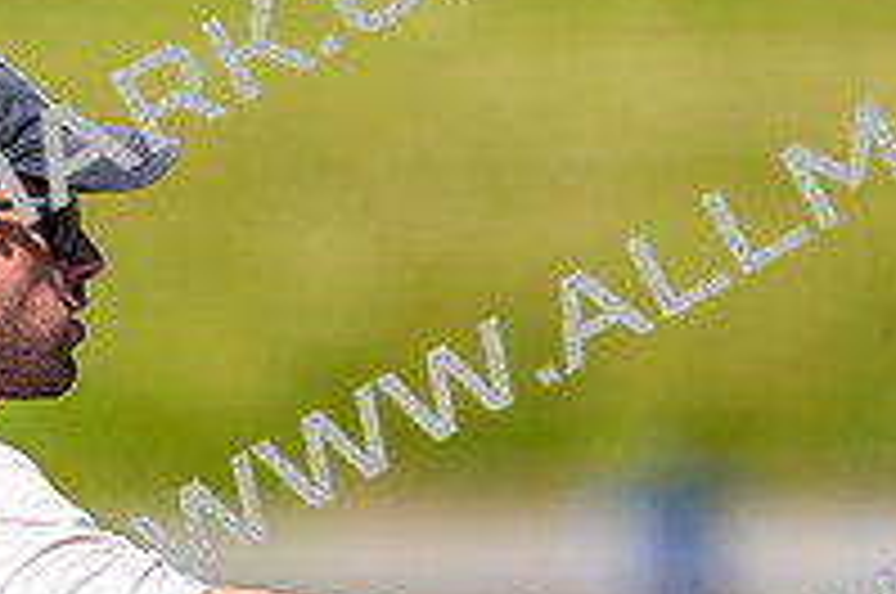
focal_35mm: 2624
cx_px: -198
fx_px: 65203
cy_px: 657
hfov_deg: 0.8
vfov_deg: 0.5
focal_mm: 600
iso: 220
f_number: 4
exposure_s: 1/2500
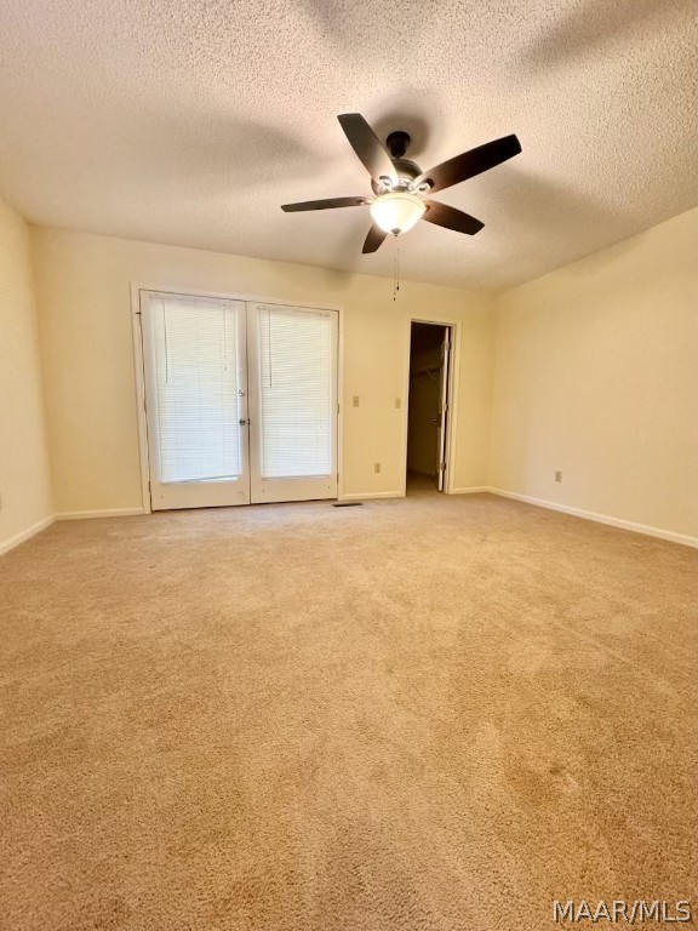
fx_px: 376
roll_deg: -0.9
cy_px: 466
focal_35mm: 14
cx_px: 349
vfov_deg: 102.1
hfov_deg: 85.7
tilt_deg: -6.6
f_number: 2.2
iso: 500
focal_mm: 2.22
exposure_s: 1/60
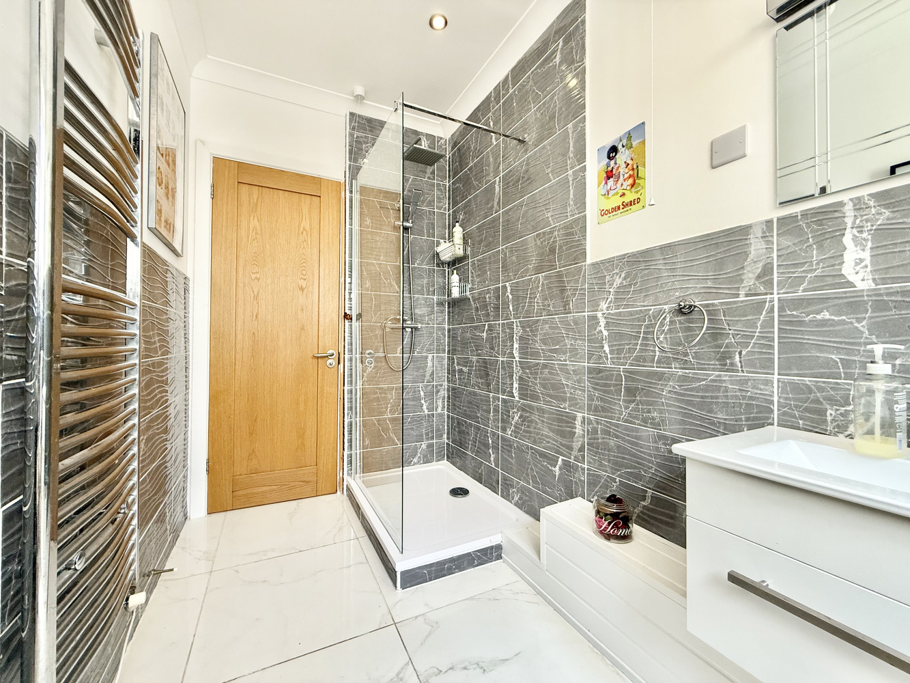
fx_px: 368
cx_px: 455
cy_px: 342
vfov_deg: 85.7
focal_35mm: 14
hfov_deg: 102.1
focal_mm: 2.22
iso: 250
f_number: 2.2
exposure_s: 1/100
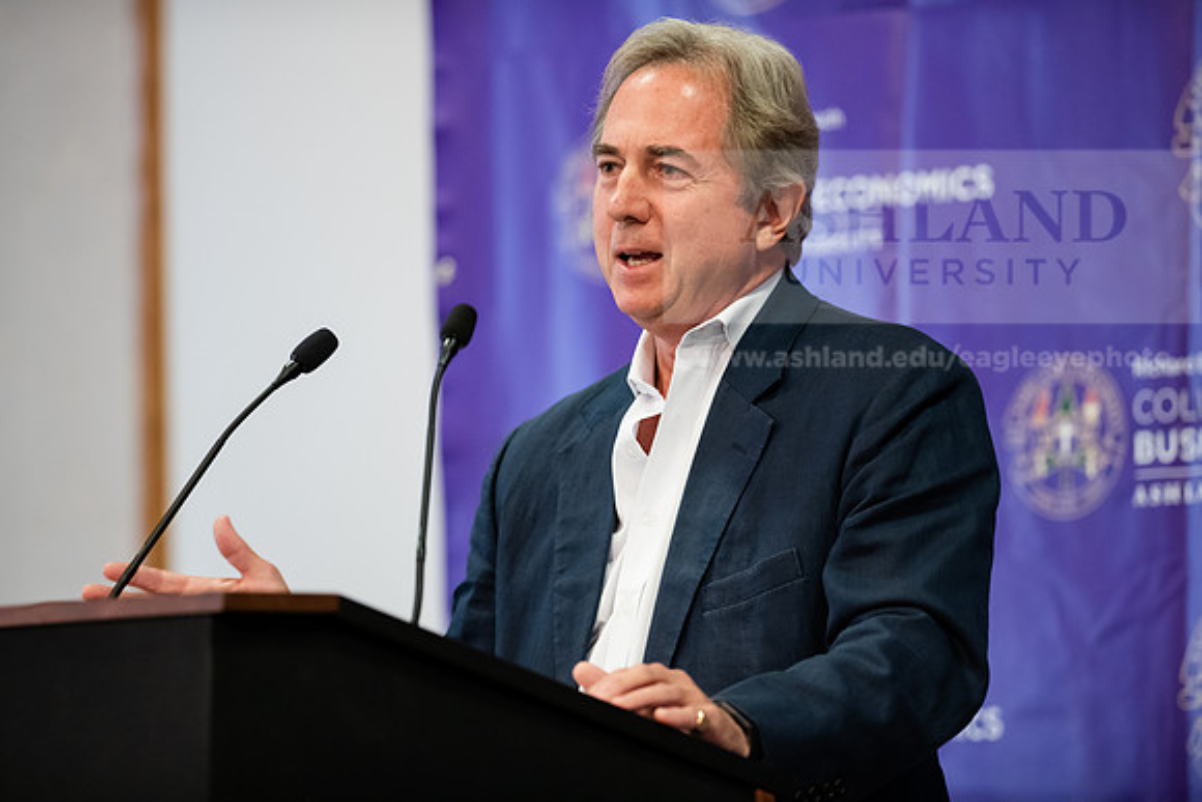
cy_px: 401
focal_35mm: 300
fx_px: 10019
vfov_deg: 4.6
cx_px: 601
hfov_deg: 6.9
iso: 2500
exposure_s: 1/200
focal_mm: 300
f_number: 3.2
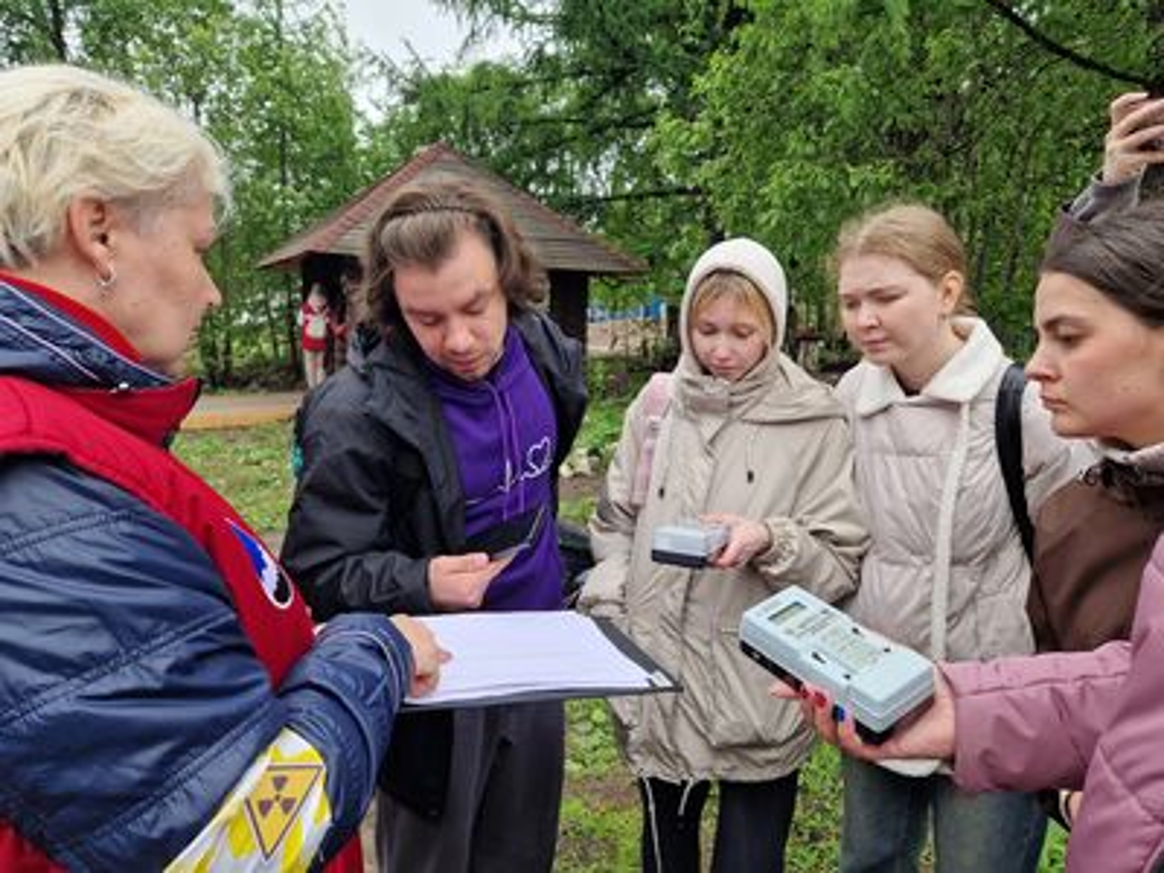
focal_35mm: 23
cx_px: 582
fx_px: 773
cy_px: 436
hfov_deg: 73.9
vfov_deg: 58.9
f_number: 1.8
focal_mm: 5.4
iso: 50
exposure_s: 1/608
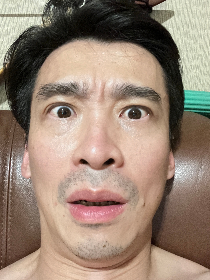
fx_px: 243
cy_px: 140
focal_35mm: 30
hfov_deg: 46.8
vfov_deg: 60.0
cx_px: 105
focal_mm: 2.71
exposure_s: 1/17
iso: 1250
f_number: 2.2
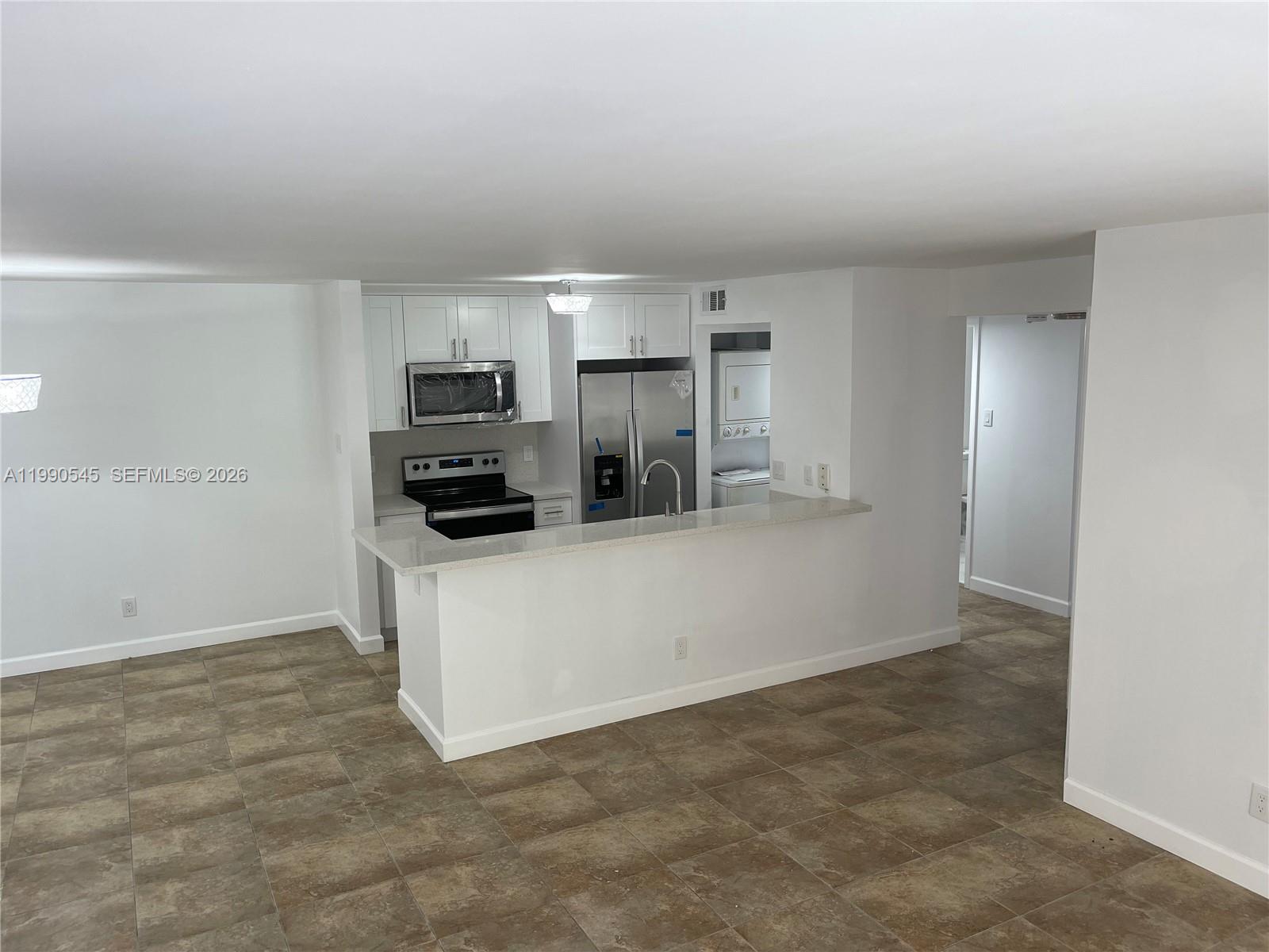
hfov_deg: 67.3
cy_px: 476
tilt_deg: -9.0
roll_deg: +1.6
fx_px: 953
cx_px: 634
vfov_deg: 53.1
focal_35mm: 26
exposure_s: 1/120
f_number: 1.6
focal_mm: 5.1
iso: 80
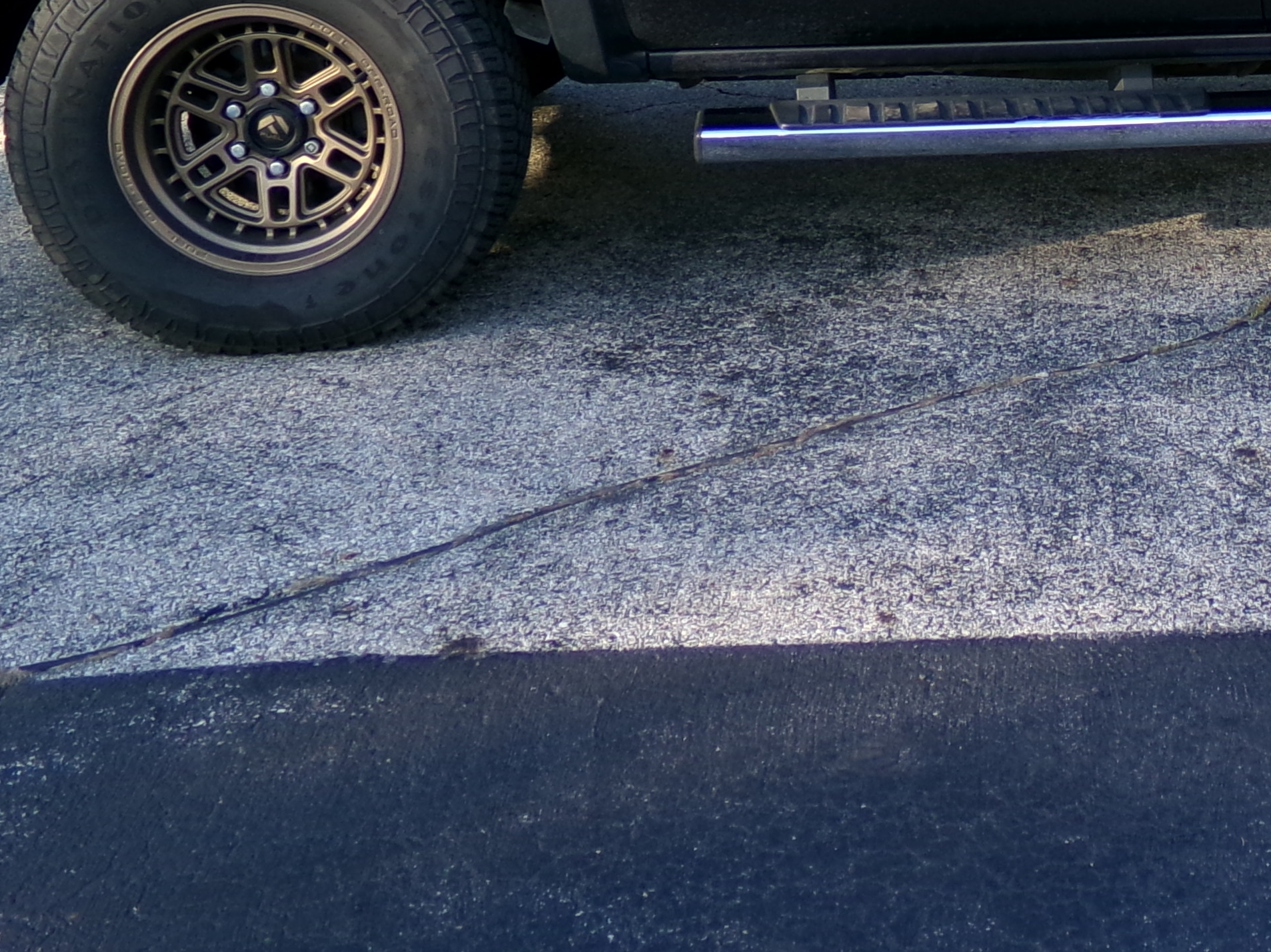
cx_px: 1208
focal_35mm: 58
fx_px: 2129
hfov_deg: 31.3
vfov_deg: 24.1
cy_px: -2
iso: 100
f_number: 3.7
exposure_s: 1/120
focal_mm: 4.3
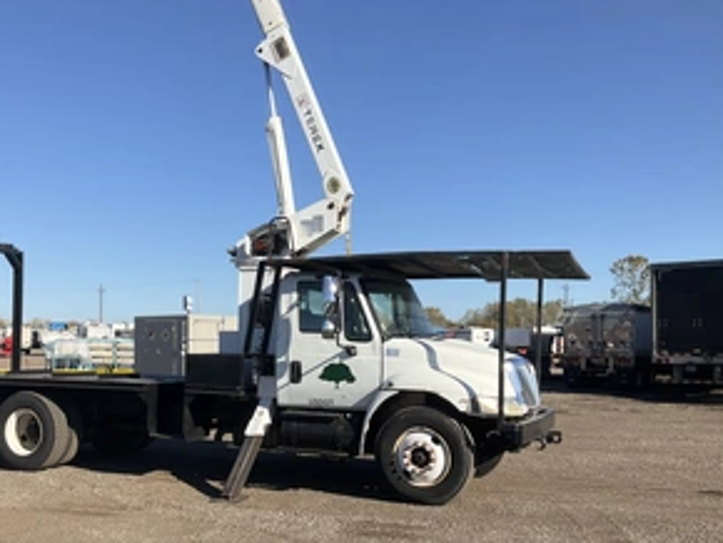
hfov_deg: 46.4
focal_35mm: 40
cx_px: 282
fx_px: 836
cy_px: 329
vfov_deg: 35.9
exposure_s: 1/2058
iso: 25
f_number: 1.8
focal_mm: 3
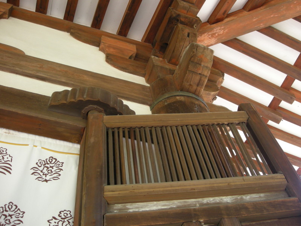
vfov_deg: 40.7
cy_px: 113
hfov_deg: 52.6
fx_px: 304
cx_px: 150
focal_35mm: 35
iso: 62
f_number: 2.8
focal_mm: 5.7
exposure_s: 1/59.5
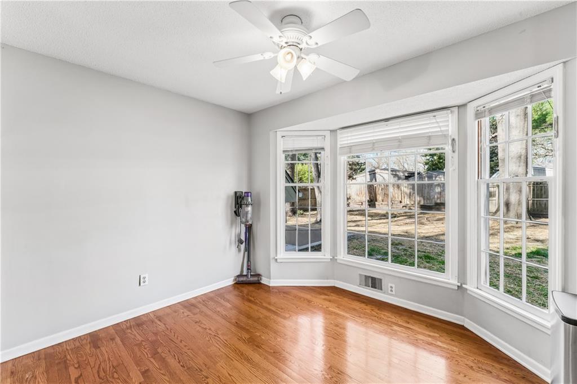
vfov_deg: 76.5
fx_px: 244
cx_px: 288
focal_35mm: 15
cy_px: 192
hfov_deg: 99.7
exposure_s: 1/13
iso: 400
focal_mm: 15.2
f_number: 13
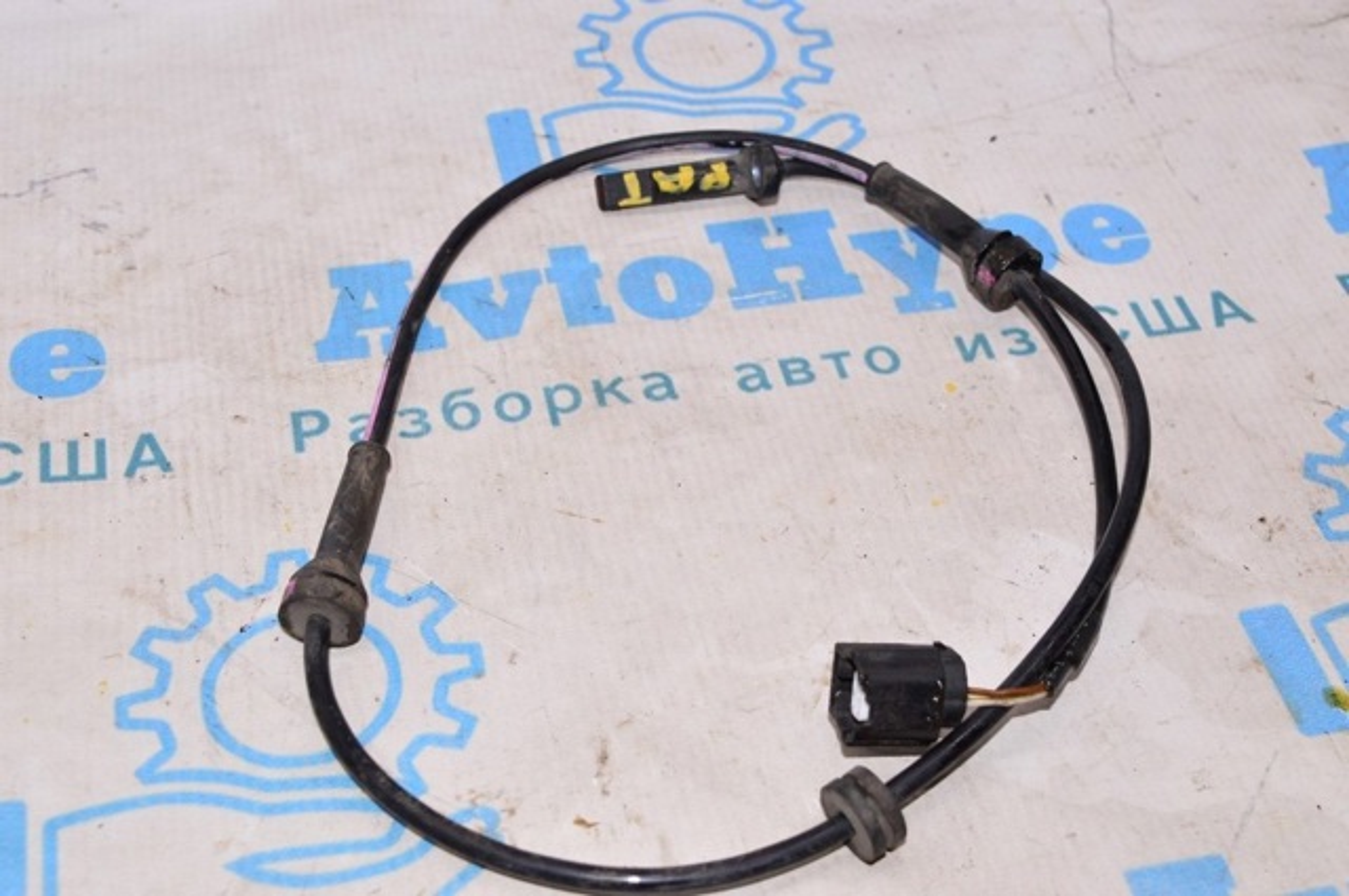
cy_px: 448
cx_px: 674
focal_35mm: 52
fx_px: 1965
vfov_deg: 25.7
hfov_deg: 37.9
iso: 1600
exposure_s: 1/200
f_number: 8
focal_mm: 35
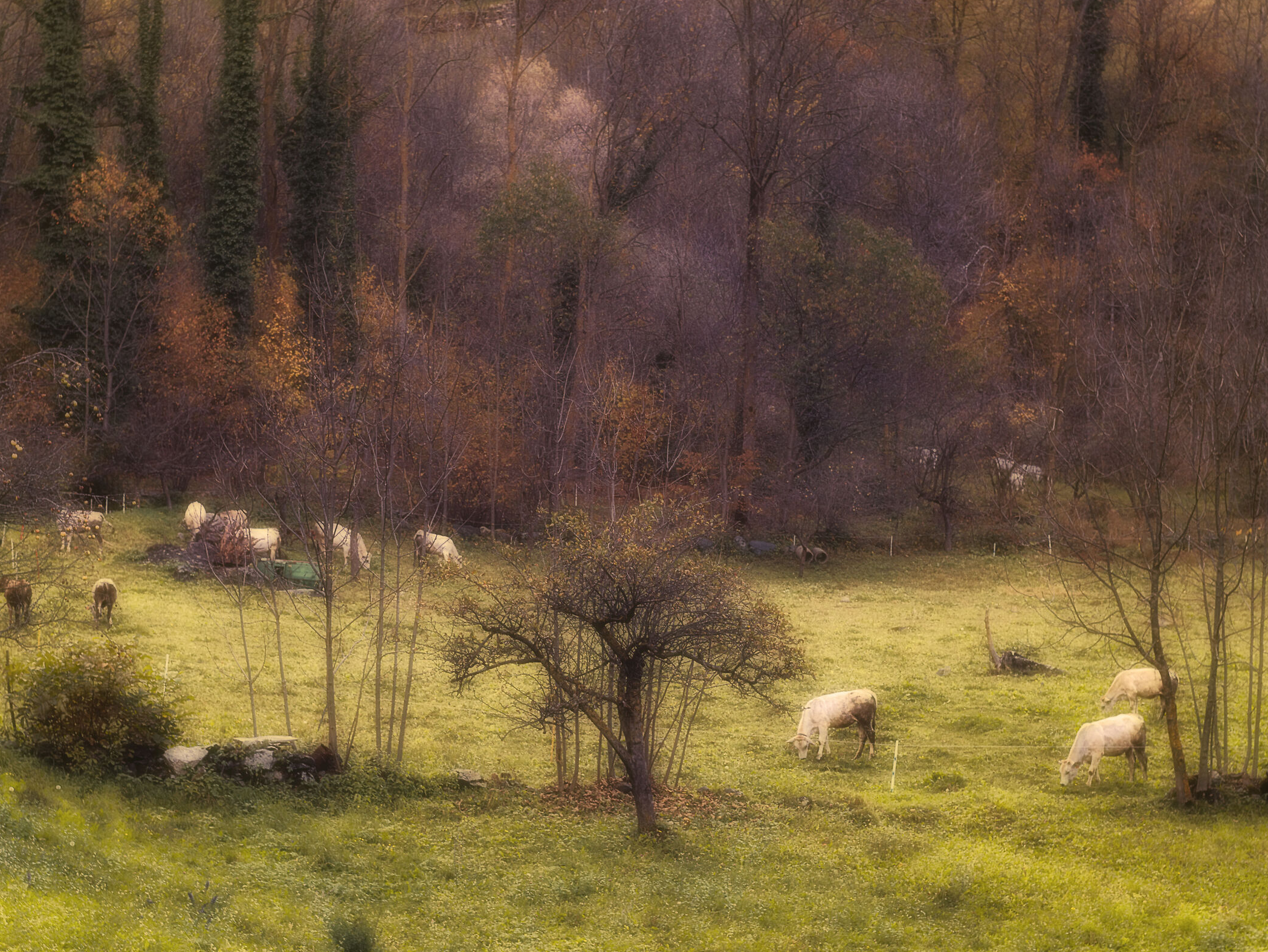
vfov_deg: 16.4
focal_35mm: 90
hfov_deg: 21.8
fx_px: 3297
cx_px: 577
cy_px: 472
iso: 200
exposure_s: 1/50
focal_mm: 55
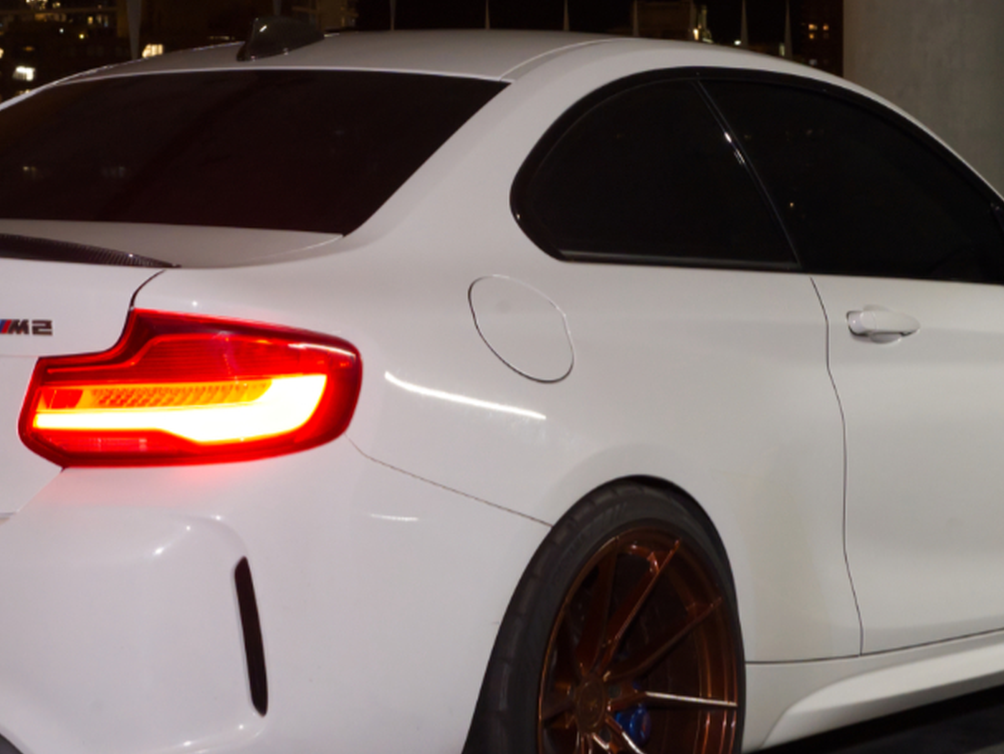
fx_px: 2757
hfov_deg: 20.6
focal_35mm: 95
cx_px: 390
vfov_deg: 15.6
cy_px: 376
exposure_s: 1/13
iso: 6400
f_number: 11
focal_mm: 50
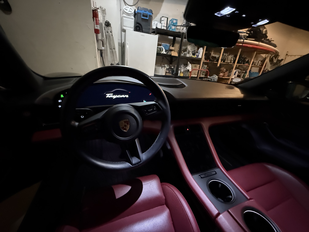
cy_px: 116
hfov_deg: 102.1
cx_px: 154
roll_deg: -5.7
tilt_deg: -25.1
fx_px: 125
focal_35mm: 14
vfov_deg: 85.7
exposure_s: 1/30
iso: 2500
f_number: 2.2
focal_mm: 2.22
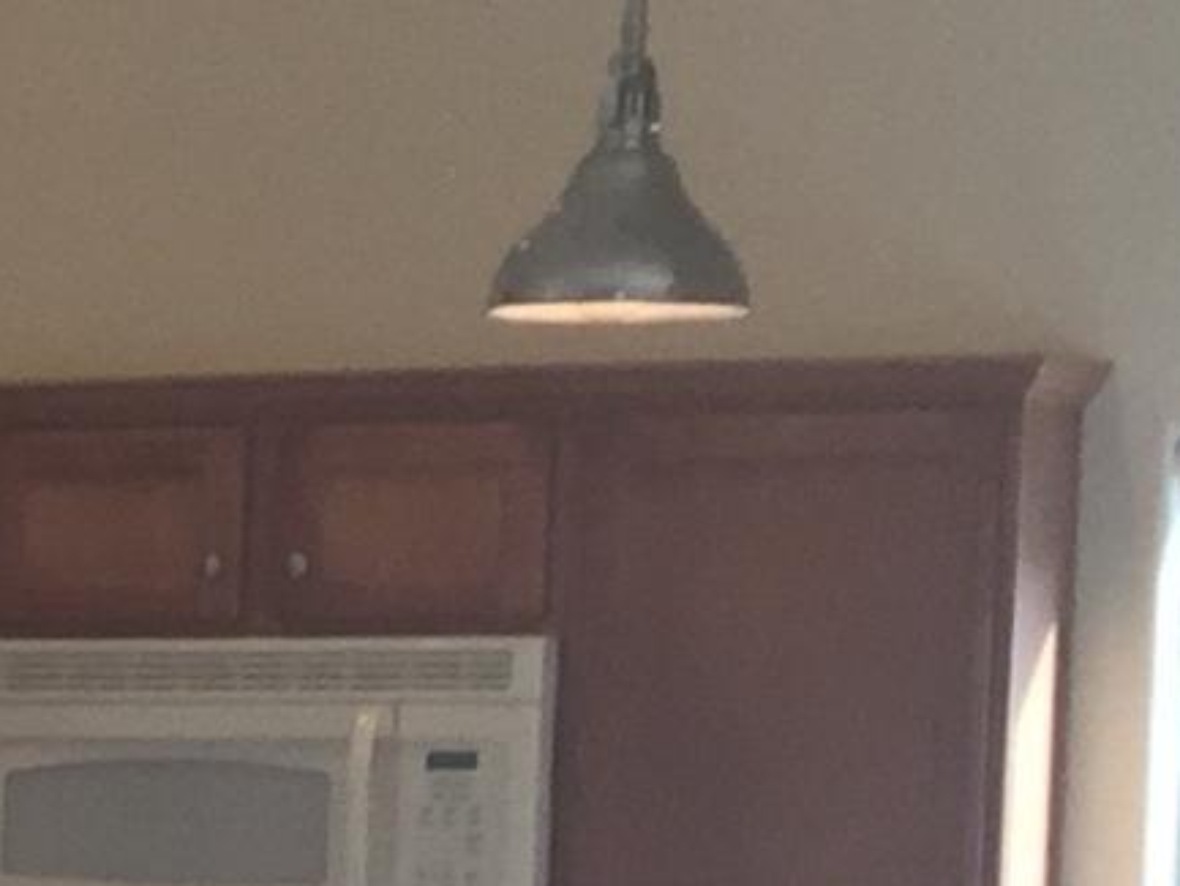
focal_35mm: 201
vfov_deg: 7.2
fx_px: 6854
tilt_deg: -5.0
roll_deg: -1.6
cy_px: 1453
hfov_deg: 8.4
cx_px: -2237
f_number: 2.2
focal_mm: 4.15
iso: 40
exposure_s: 1/60
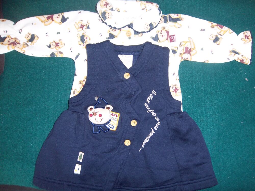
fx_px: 206
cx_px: 128
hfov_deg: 63.4
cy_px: 96
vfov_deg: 49.7
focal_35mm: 28
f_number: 3.5
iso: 64
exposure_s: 1/64
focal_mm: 5.1
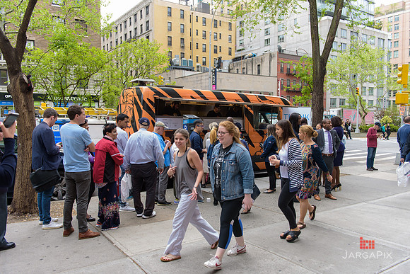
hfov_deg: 63.6
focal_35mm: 29
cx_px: 205
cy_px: 137
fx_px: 330
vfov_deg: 45.0
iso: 200
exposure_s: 1/250
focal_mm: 29
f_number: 3.2
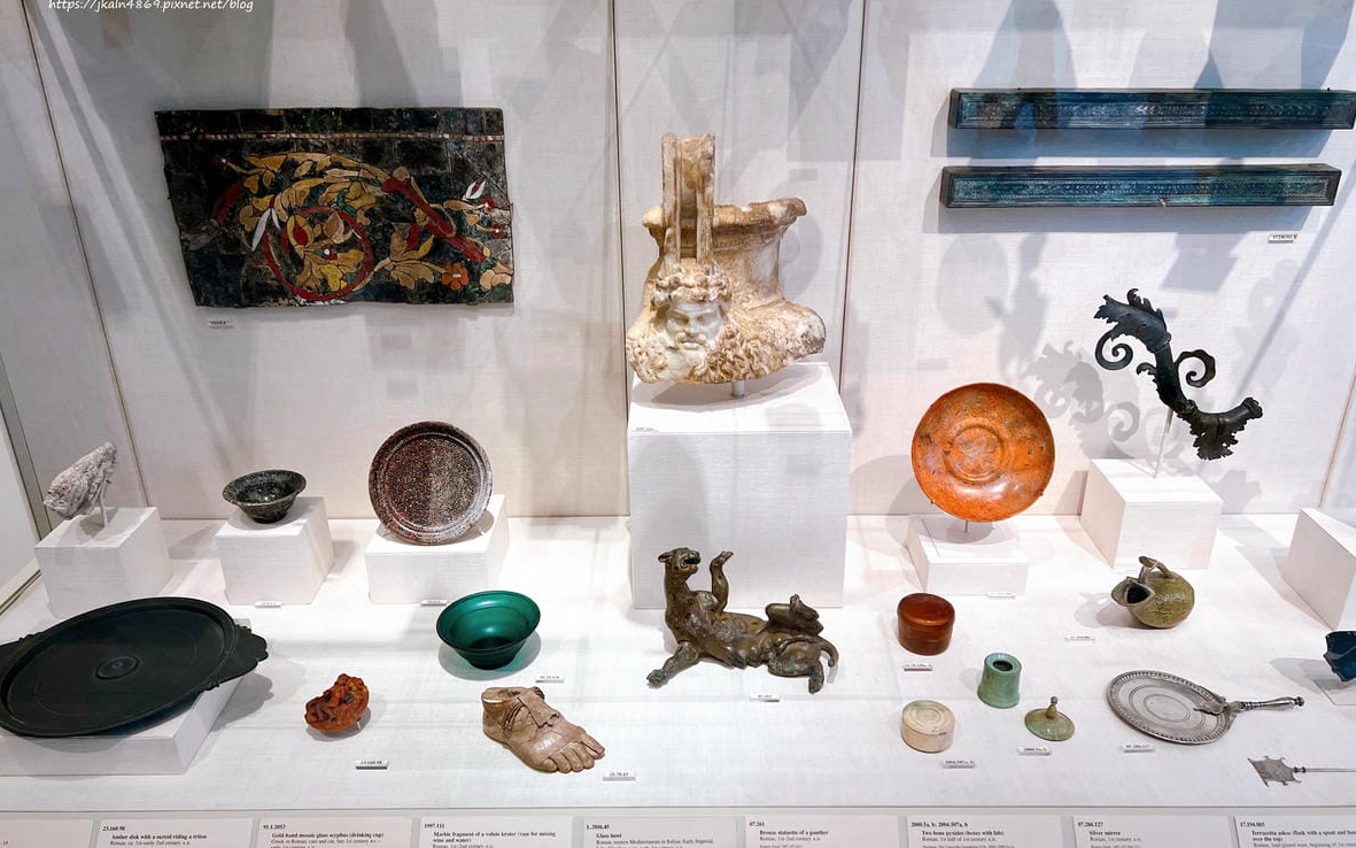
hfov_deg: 66.5
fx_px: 1035
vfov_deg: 44.5
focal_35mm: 28
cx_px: 687
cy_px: 430
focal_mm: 5.7
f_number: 1.5
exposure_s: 1/120
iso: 125
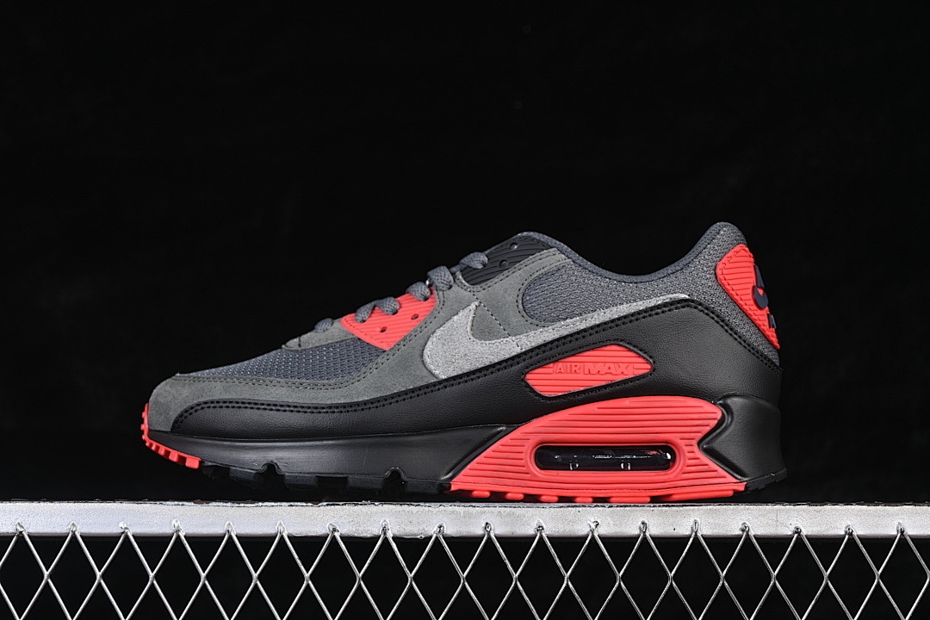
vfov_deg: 18.2
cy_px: 310
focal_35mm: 75
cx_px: 465
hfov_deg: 27.0
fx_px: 1937
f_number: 6.3
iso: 160
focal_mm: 50
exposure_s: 1/60
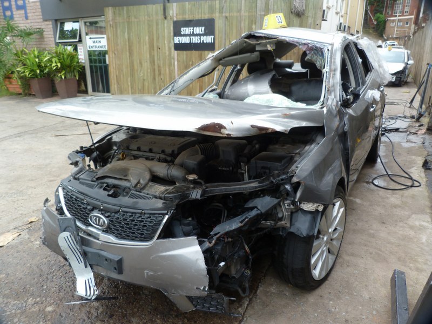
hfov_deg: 69.4
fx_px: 312
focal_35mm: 25
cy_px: 162
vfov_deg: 54.9
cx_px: 216
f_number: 3.2
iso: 80
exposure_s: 1/100
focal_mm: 4.5
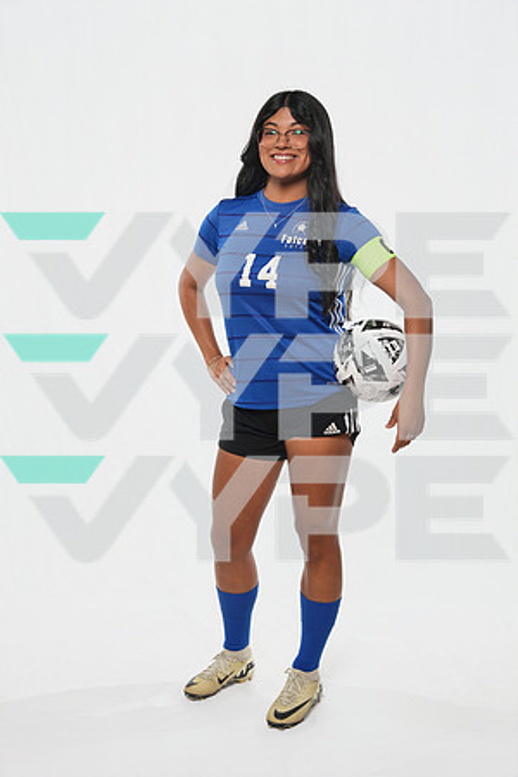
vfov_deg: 40.3
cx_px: 259
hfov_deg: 27.5
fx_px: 1060
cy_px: 388
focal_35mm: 49
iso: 500
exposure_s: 1/125
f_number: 8
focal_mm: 49.1
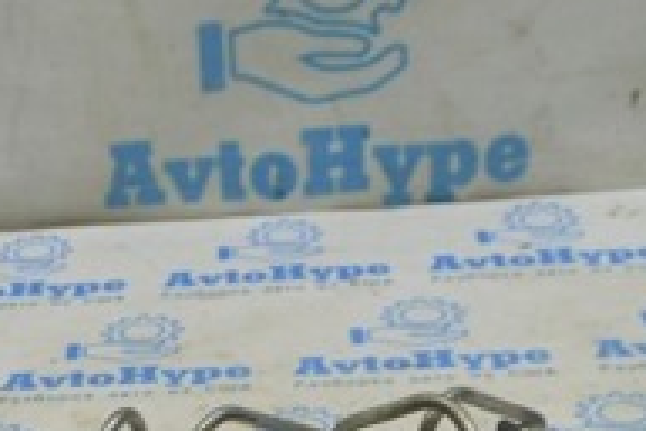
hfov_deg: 22.1
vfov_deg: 14.3
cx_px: 77
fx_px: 1615
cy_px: 625
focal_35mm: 90
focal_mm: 18
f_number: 5.6
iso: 400
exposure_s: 1/40
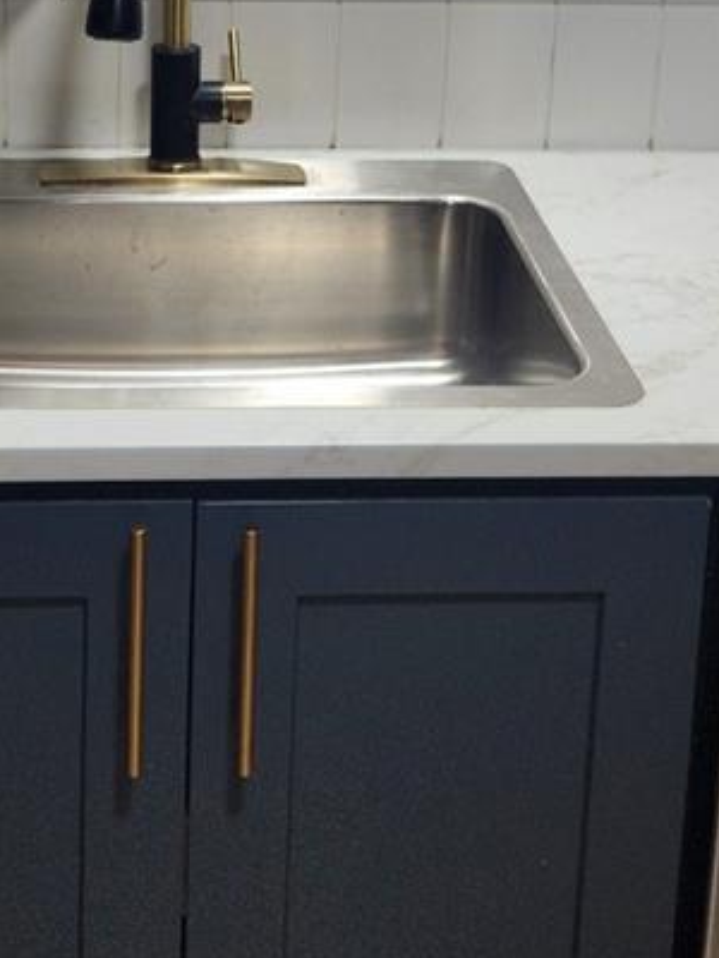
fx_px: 1911
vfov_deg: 26.9
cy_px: 43
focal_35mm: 69
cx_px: 309
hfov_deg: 21.3
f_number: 1.8
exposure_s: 1/120
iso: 80
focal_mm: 5.4
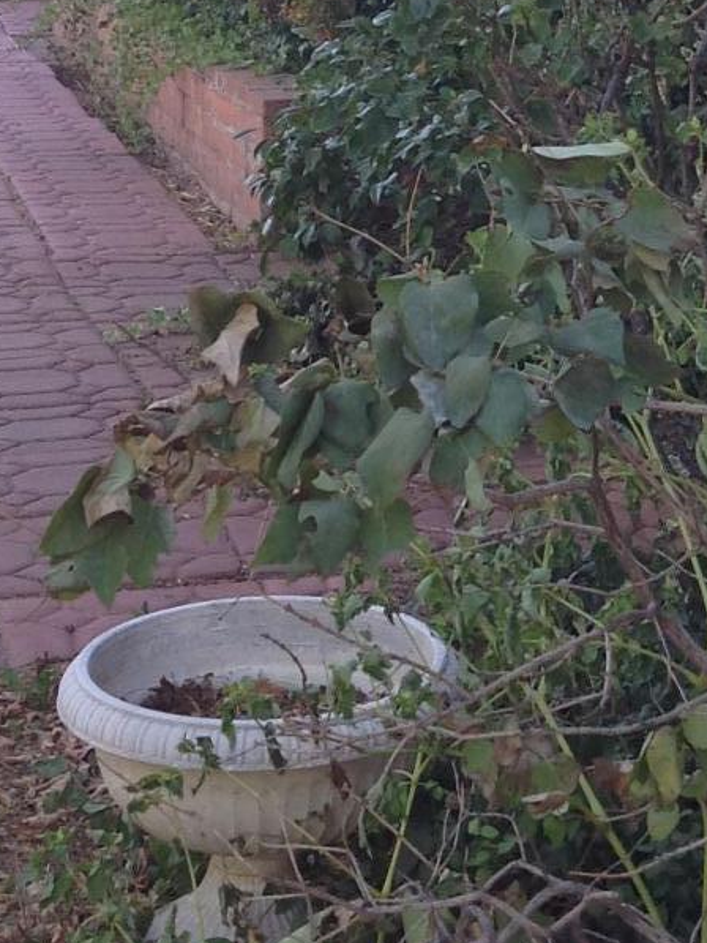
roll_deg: +0.4
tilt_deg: -5.2
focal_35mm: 117
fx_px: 3185
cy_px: -33
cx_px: 763
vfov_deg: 16.4
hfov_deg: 12.5
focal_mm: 4.28
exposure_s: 1/149
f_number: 2.4
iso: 50
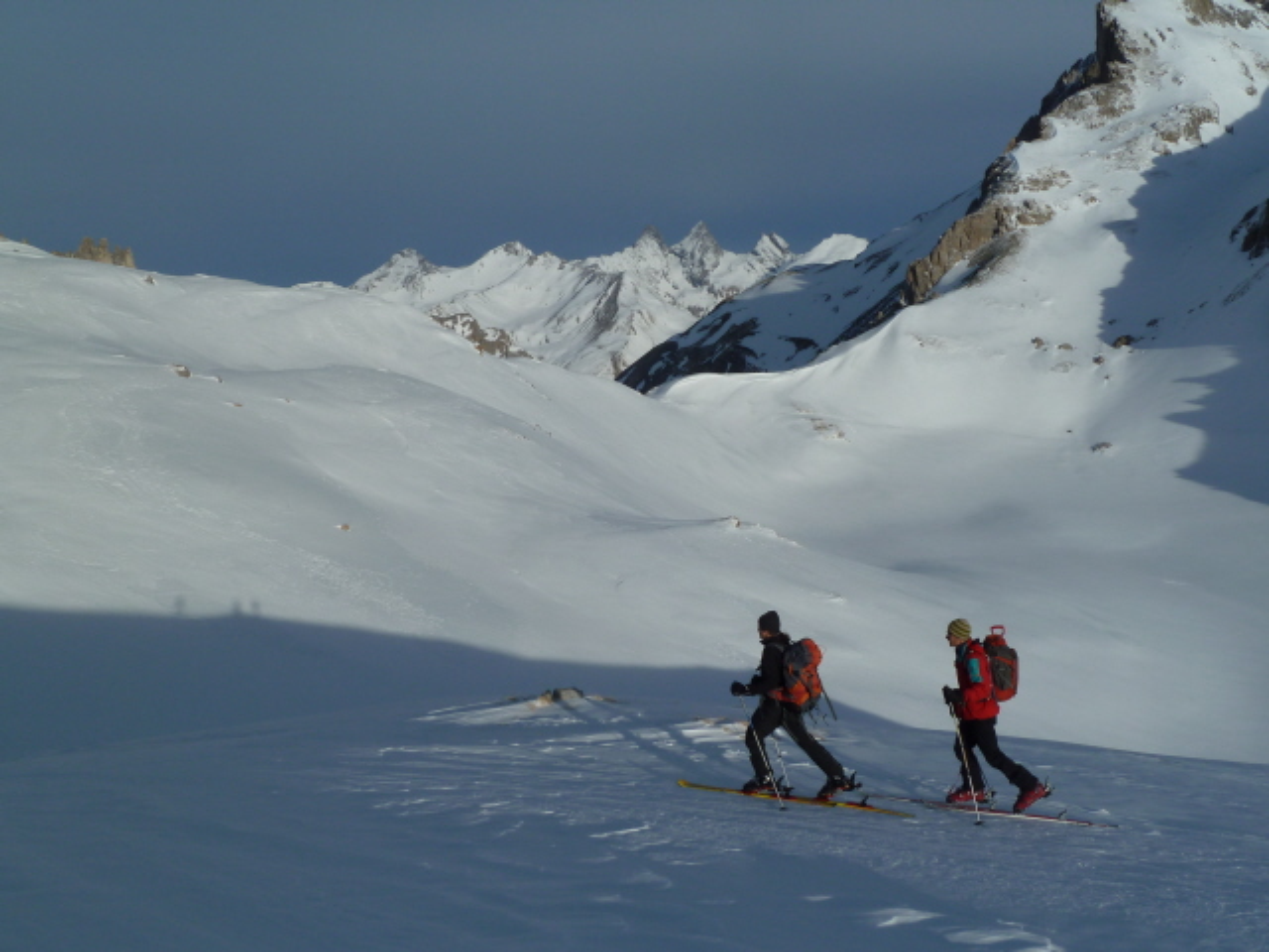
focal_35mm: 32
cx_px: 634
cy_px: 476
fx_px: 1173
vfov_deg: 44.2
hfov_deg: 56.8
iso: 80
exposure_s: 1/800
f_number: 5.6
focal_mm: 5.3
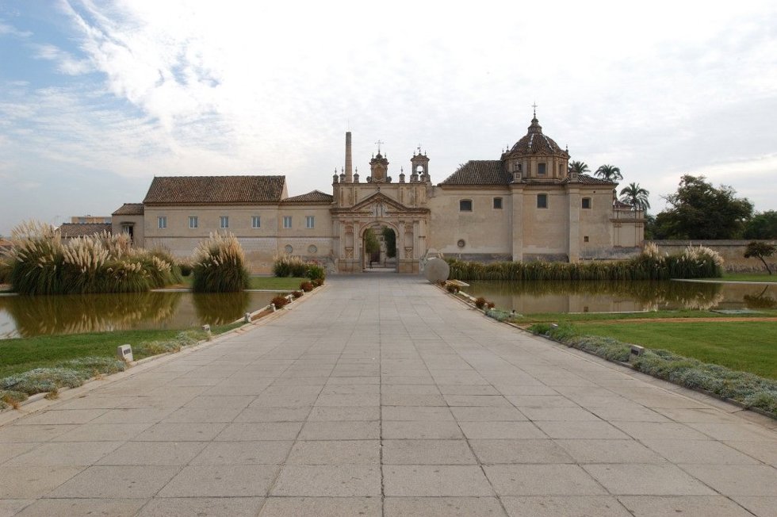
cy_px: 258
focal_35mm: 28
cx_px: 388
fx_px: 615
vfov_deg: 45.6
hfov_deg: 64.6
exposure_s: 1/100
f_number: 14
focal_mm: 19
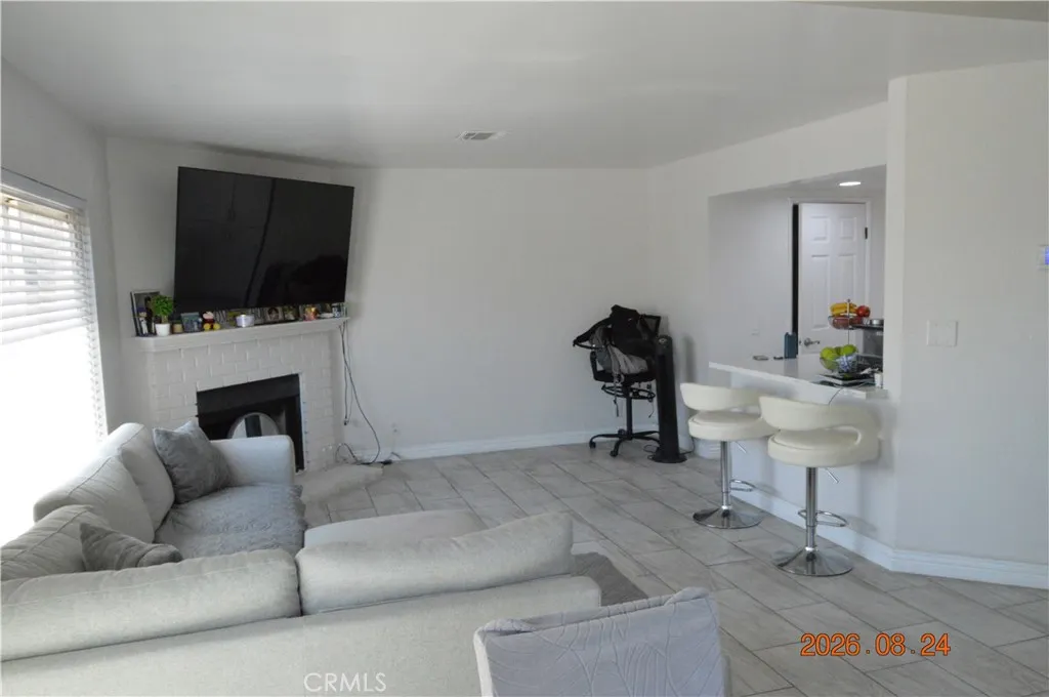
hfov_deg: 67.4
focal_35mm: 27
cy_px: 348
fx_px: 786
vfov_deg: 47.8
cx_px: 524
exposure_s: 1/40
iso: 3200
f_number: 22
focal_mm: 18
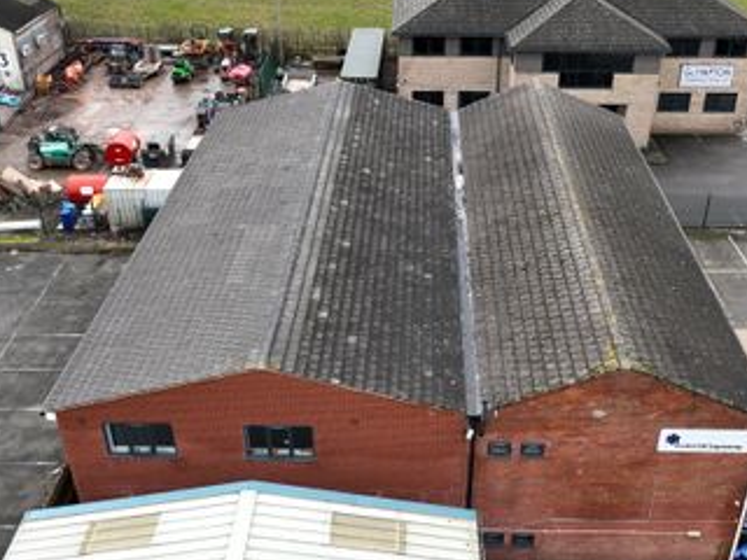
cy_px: 313
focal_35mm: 30
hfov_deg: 59.8
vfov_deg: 46.7
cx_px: 411
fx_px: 647
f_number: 2.8
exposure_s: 1/160
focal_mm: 12.29
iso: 200
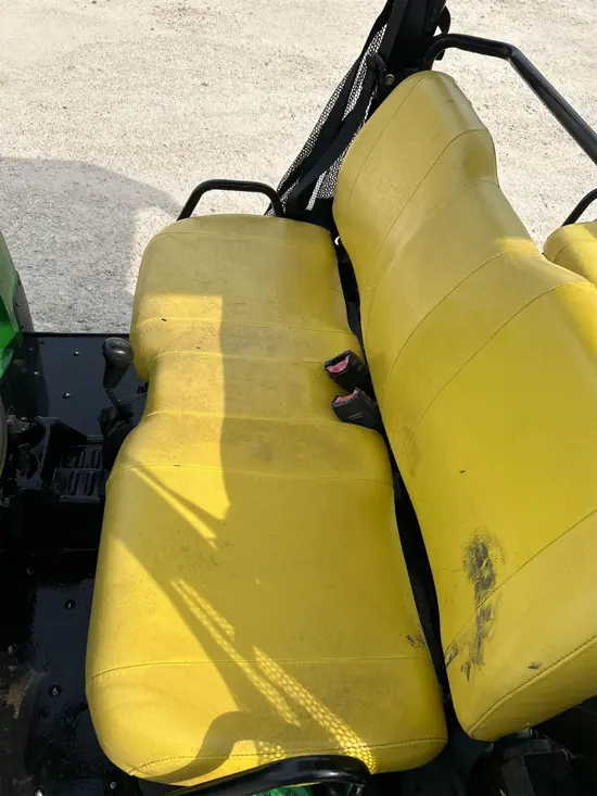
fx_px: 598
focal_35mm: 26
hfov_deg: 53.1
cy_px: 398
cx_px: 298
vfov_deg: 67.3
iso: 50
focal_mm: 5.7
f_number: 1.5
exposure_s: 1/2513
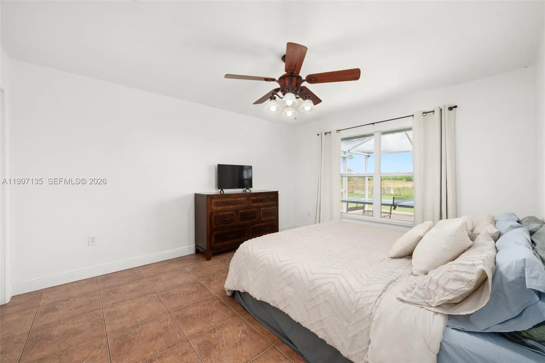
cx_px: 272
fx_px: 197
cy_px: 182
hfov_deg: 108.3
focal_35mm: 13
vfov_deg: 85.4
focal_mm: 13
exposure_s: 1/4
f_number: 11
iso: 400
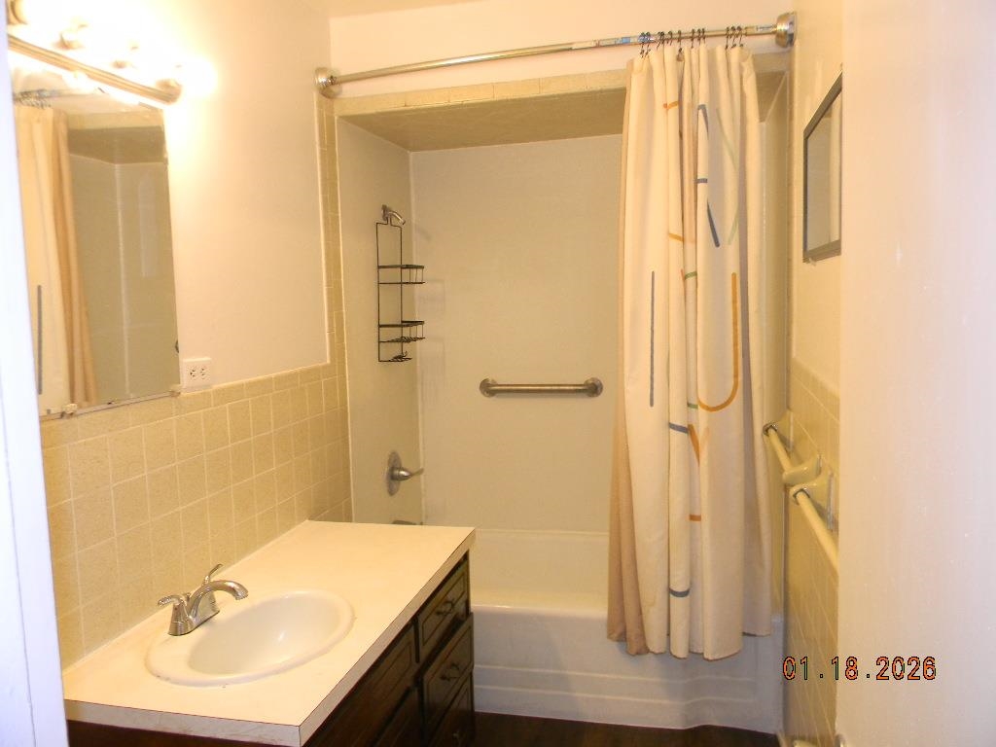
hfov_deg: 63.4
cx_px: 498
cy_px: 374
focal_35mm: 28
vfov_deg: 49.7
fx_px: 806
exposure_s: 1/30
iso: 200
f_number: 3.5
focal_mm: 5
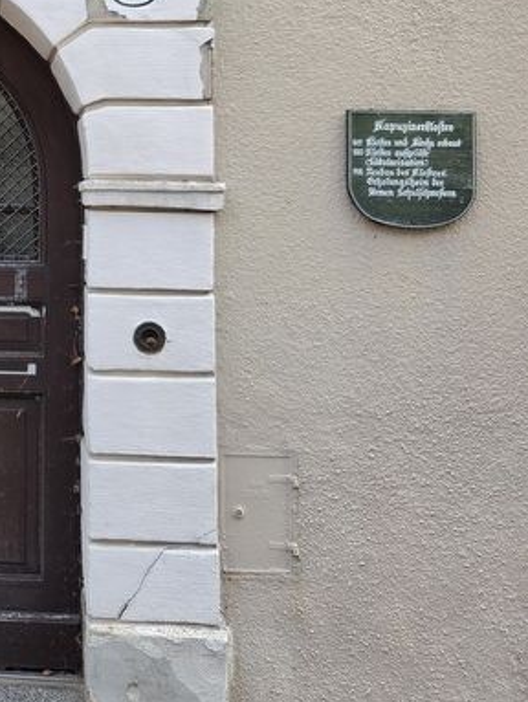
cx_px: -16
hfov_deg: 28.2
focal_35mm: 48
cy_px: 121
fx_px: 975
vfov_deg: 37.9
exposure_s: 1/359
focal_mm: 5.4
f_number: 1.8
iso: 50
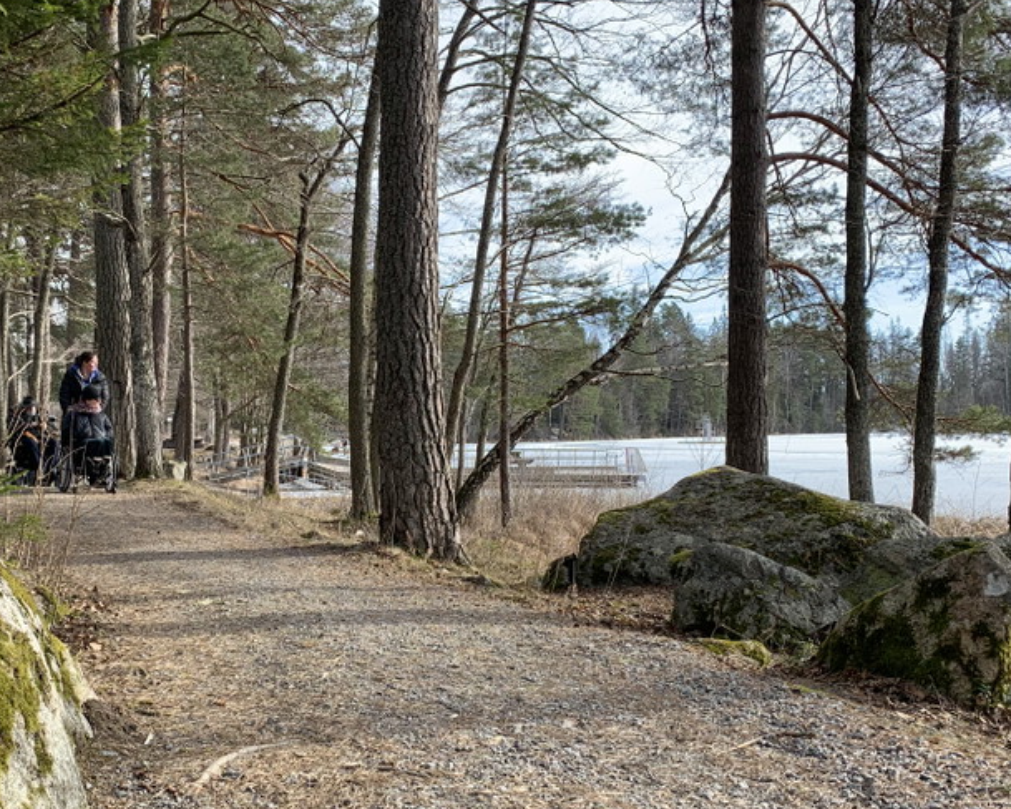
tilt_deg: -1.6
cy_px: 482
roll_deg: +0.3
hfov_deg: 45.4
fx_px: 1197
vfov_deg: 37.2
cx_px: 385
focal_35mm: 40
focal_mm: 4.25
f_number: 1.8
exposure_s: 1/507
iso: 25
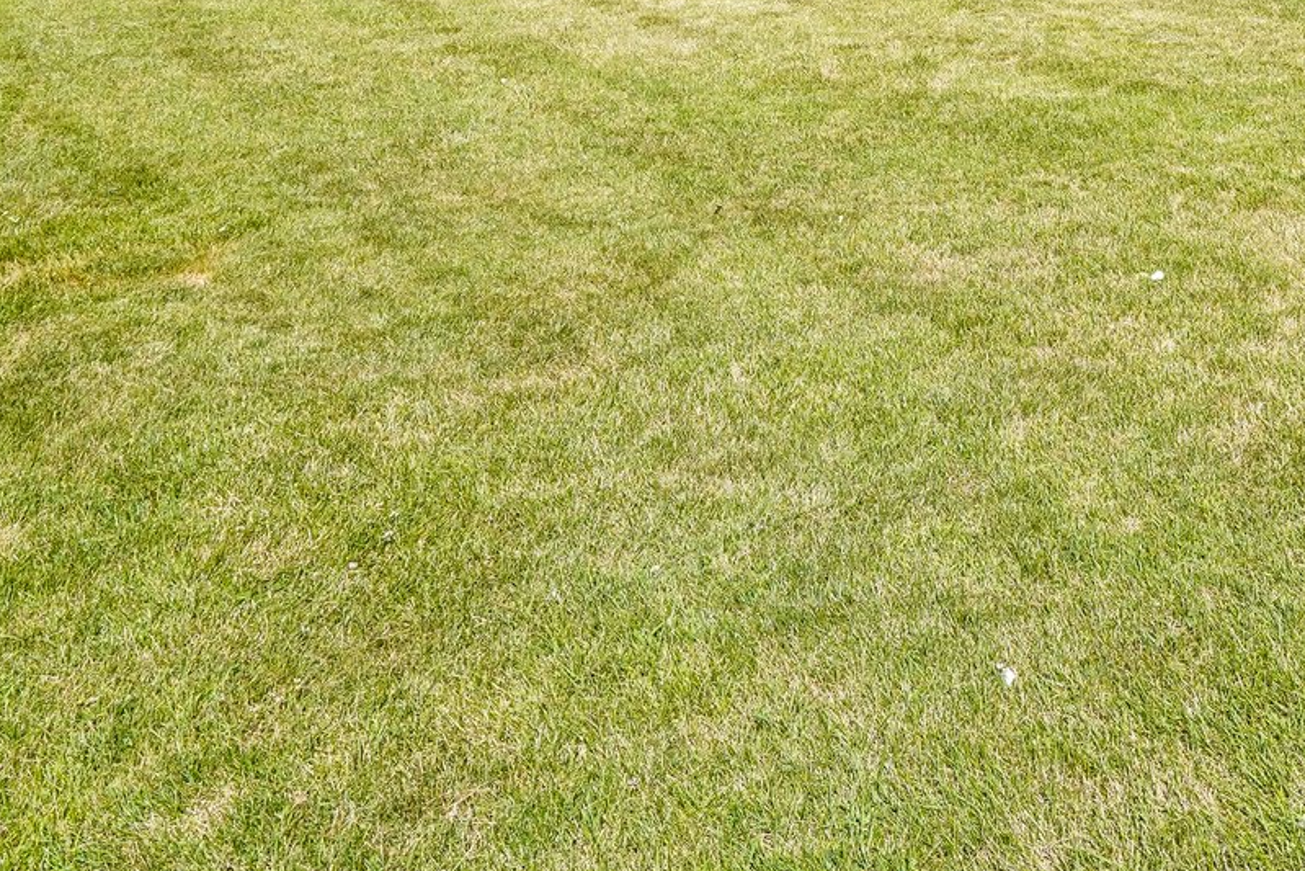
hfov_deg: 40.5
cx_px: 1351
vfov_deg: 27.6
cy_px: -238
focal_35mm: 41
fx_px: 1486
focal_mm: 16
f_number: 8
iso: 400
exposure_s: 1/640
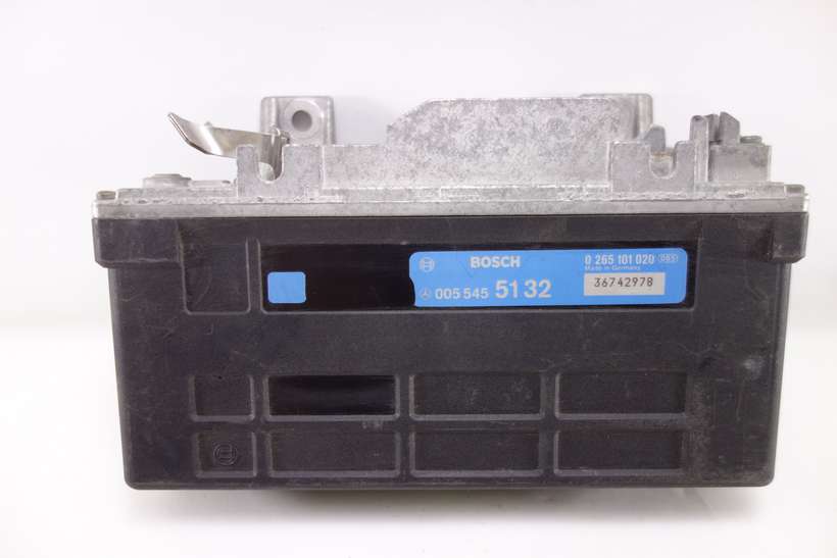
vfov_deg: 46.4
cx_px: 418
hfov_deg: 65.5
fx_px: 651
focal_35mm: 28
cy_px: 279
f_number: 1.8
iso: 125
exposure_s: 1/80
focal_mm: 10.4
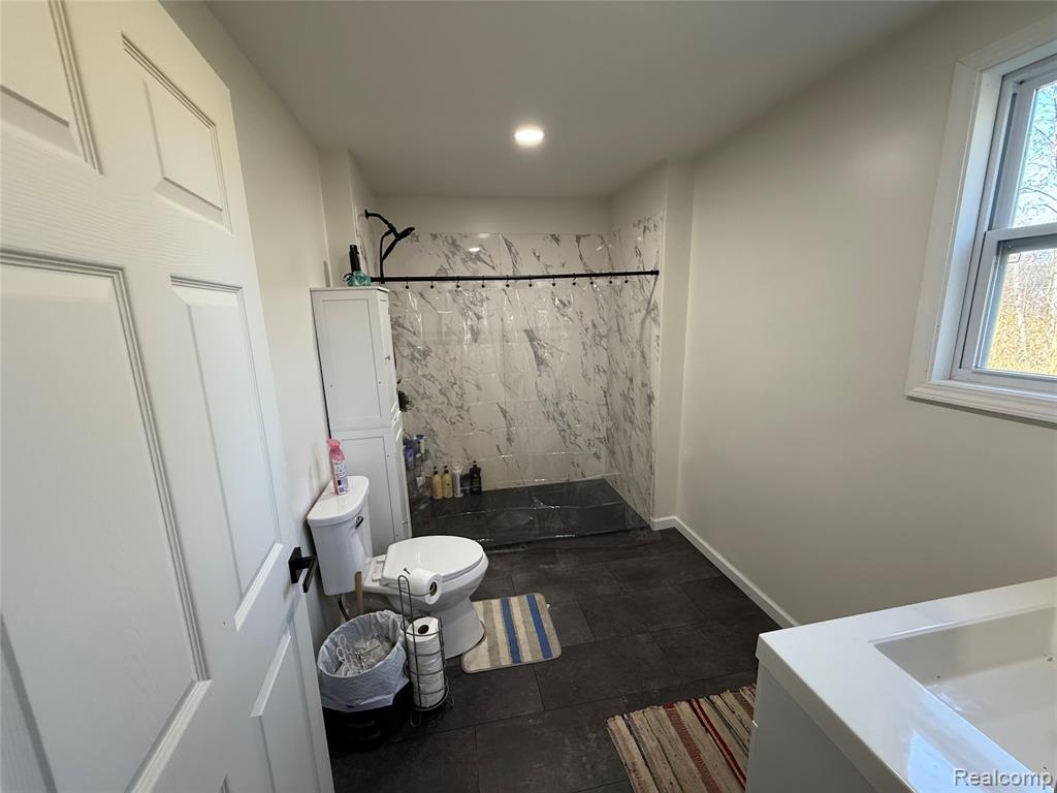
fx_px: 427
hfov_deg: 102.1
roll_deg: +0.1
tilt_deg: -11.1
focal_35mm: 14
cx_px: 528
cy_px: 396
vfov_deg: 85.7
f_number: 2.2
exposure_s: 1/120
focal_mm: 2.22
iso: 200
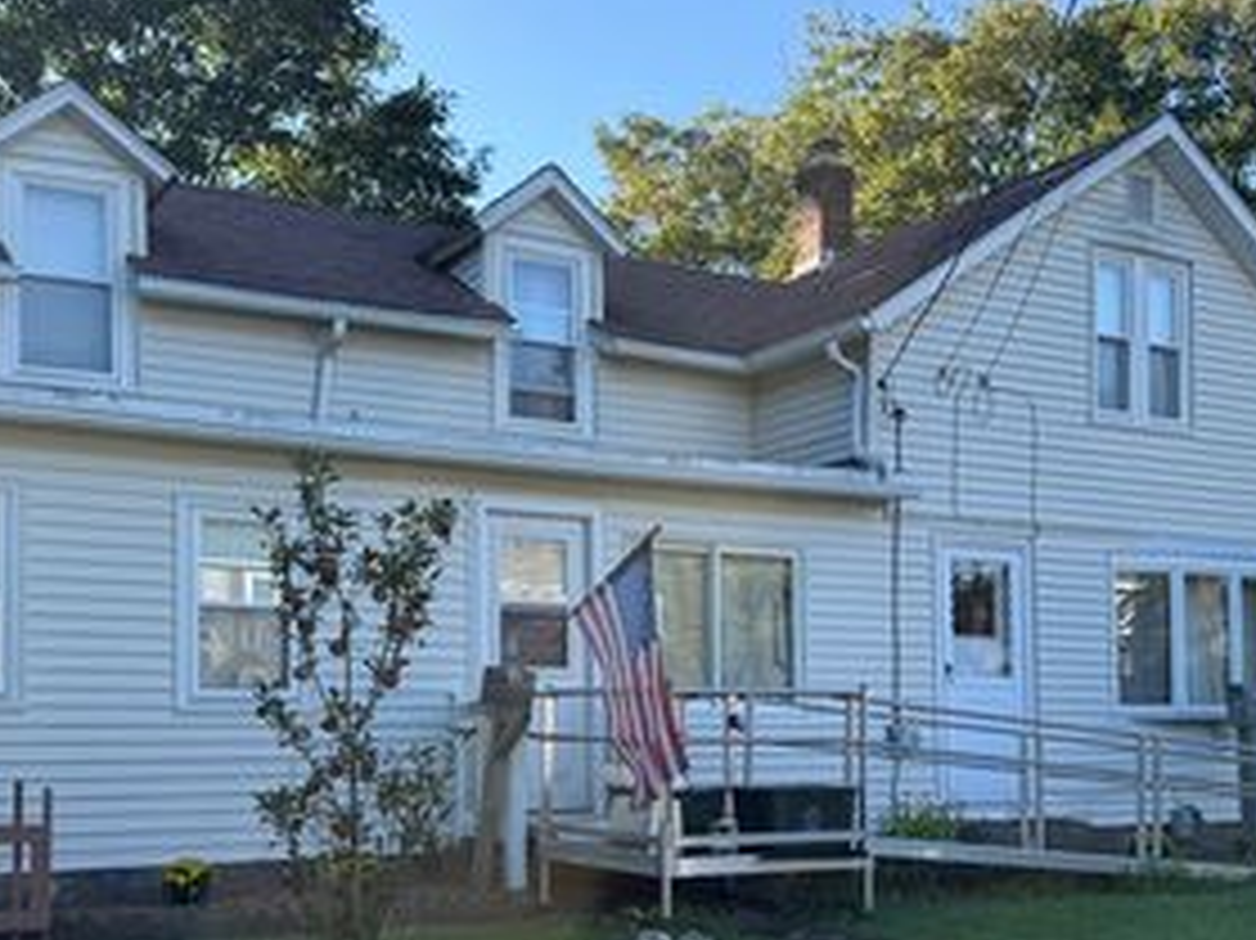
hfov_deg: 43.8
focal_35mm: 43
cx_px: 567
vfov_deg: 33.1
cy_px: 672
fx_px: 1560
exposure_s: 1/1361
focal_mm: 6.76
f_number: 1.78
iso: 80
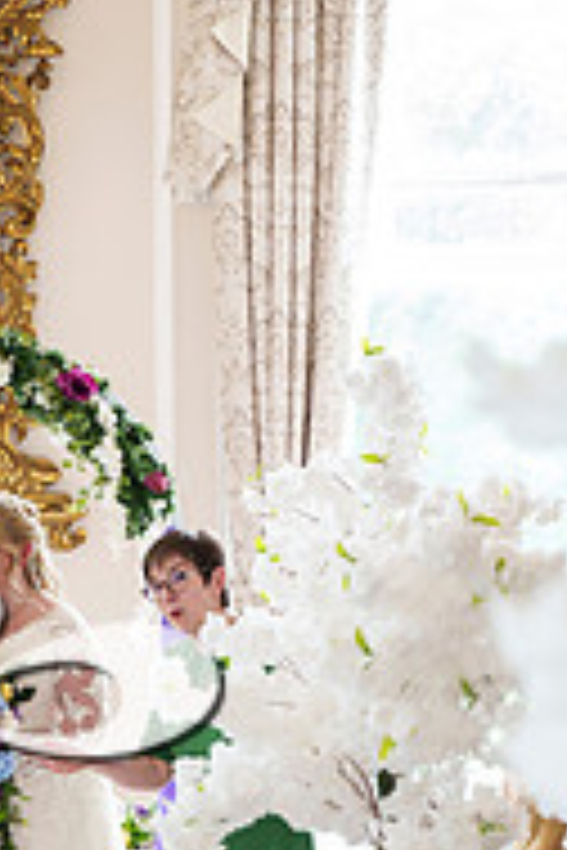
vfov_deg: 11.4
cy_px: 715
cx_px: -86
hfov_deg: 7.6
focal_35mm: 179
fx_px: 4229
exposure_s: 1/250
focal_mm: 75
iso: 1600
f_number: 3.5
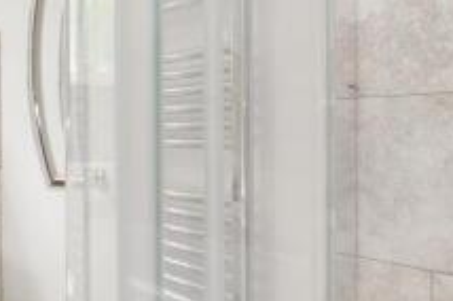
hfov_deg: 34.1
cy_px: 138
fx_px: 616
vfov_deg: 27.4
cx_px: -64
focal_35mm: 49
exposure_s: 1/4
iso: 320
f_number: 8
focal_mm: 16
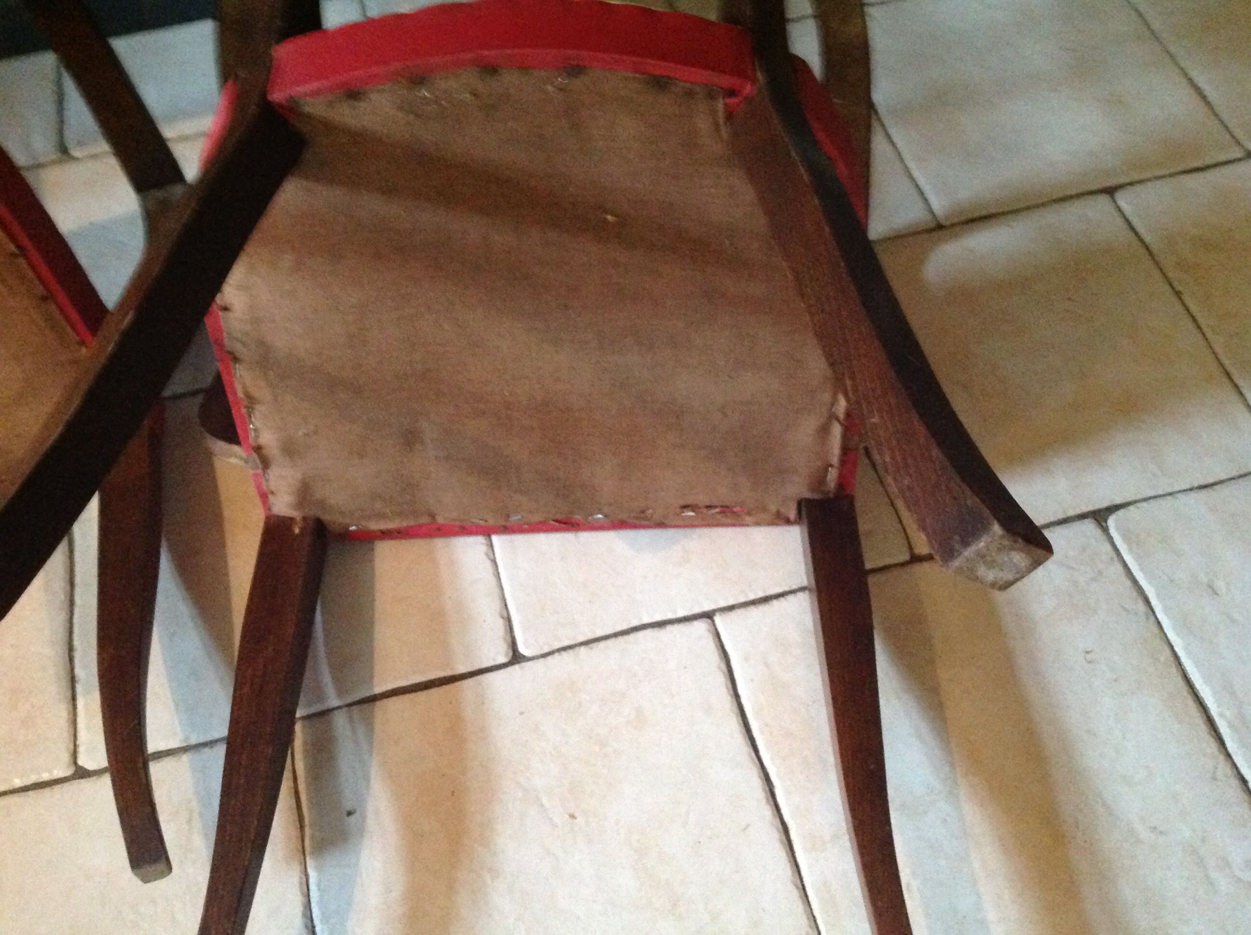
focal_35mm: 35
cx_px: 626
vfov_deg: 40.6
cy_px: 468
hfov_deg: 52.7
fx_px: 1263
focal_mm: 4.28
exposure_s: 1/15
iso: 640
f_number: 2.4
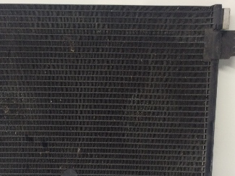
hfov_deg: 30.6
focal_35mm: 63
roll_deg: +0.1
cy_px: 122
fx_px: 427
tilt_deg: -15.6
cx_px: 87
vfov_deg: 23.1
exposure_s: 1/24
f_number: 2.4
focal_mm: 3.3
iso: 32
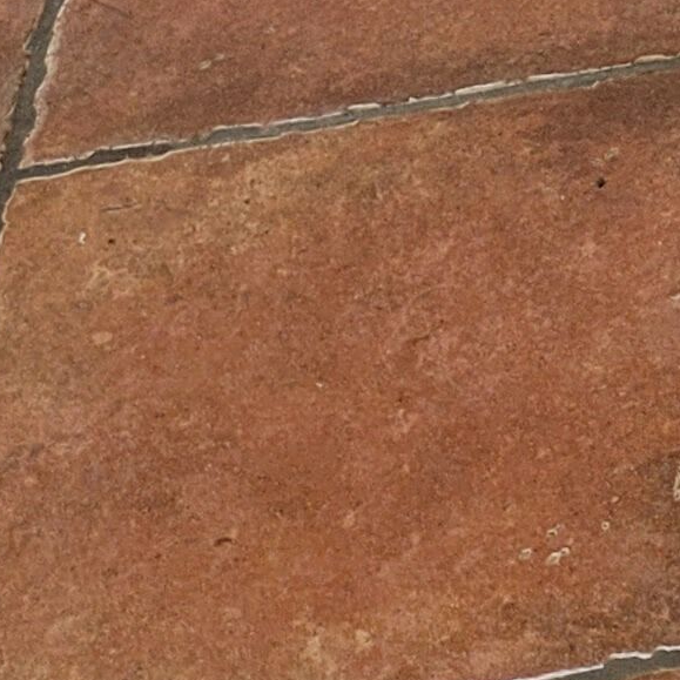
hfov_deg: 9.7
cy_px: -731
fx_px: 3556
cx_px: 1603
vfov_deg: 10.0
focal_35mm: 160
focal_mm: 5.4
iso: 200
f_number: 1.8
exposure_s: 1/50
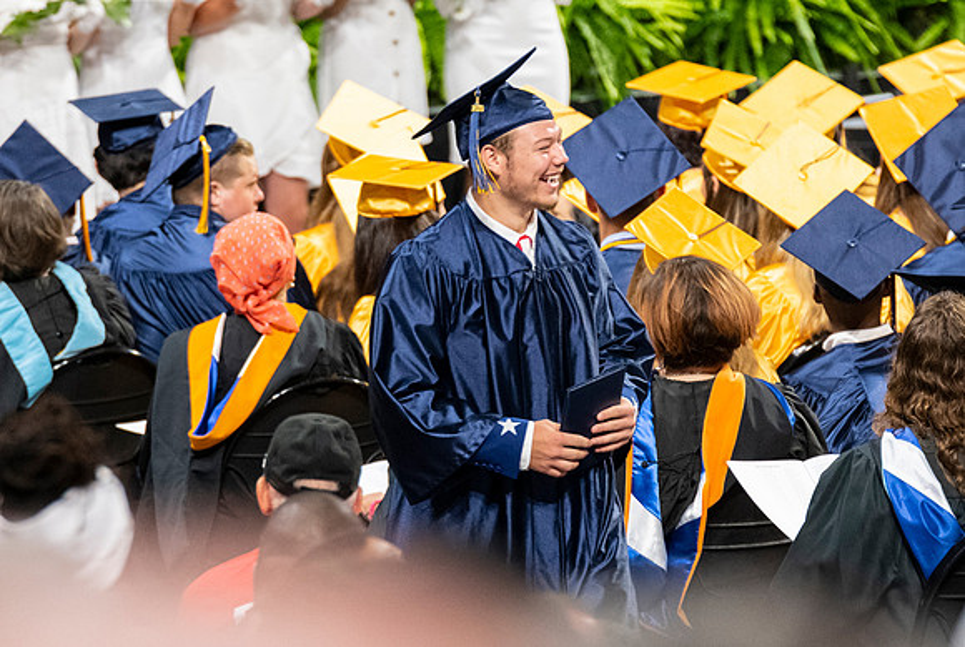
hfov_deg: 5.1
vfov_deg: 3.4
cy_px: 428
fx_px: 10848
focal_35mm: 404
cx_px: 485
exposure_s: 1/200
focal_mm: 200
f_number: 4
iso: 2000
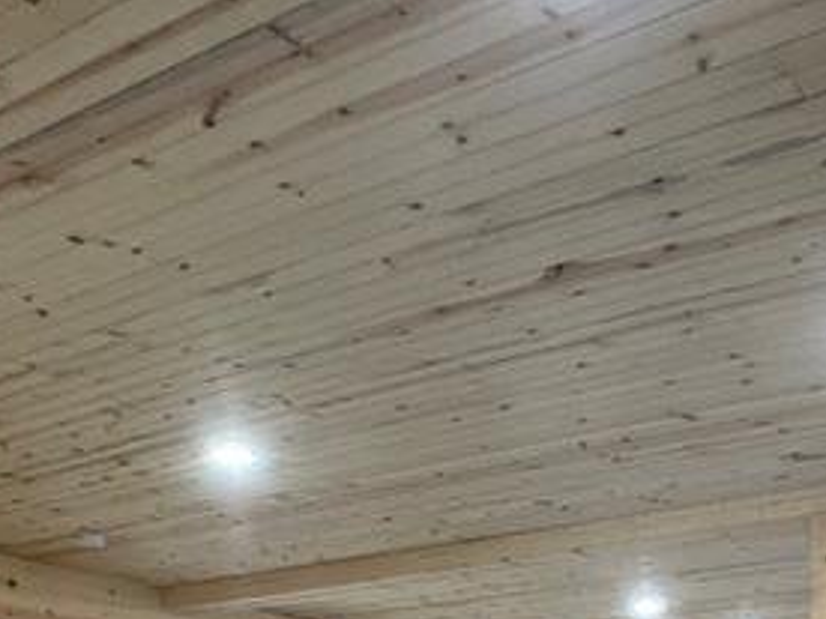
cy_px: 757
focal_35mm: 52
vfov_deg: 25.1
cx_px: 539
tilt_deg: +3.4
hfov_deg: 36.5
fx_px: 1241
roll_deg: -0.7
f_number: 2.2
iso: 320
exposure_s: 1/60
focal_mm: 2.22
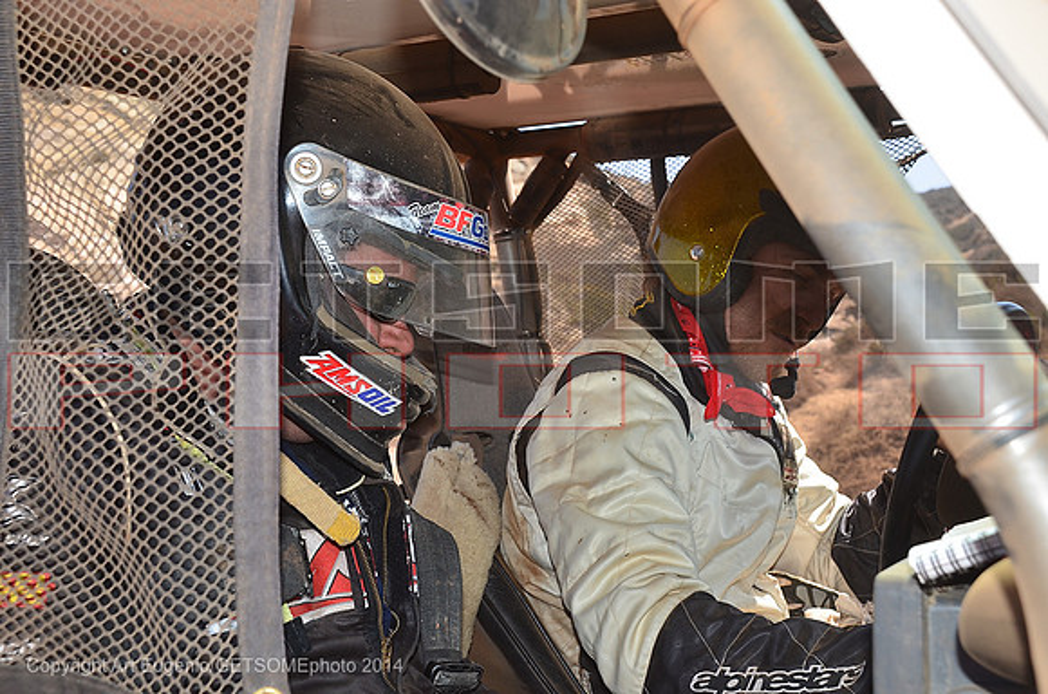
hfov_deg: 41.2
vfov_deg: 27.9
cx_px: 524
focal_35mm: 48
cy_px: 347
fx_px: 1394
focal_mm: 32
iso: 200
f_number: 7.1
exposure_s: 1/320
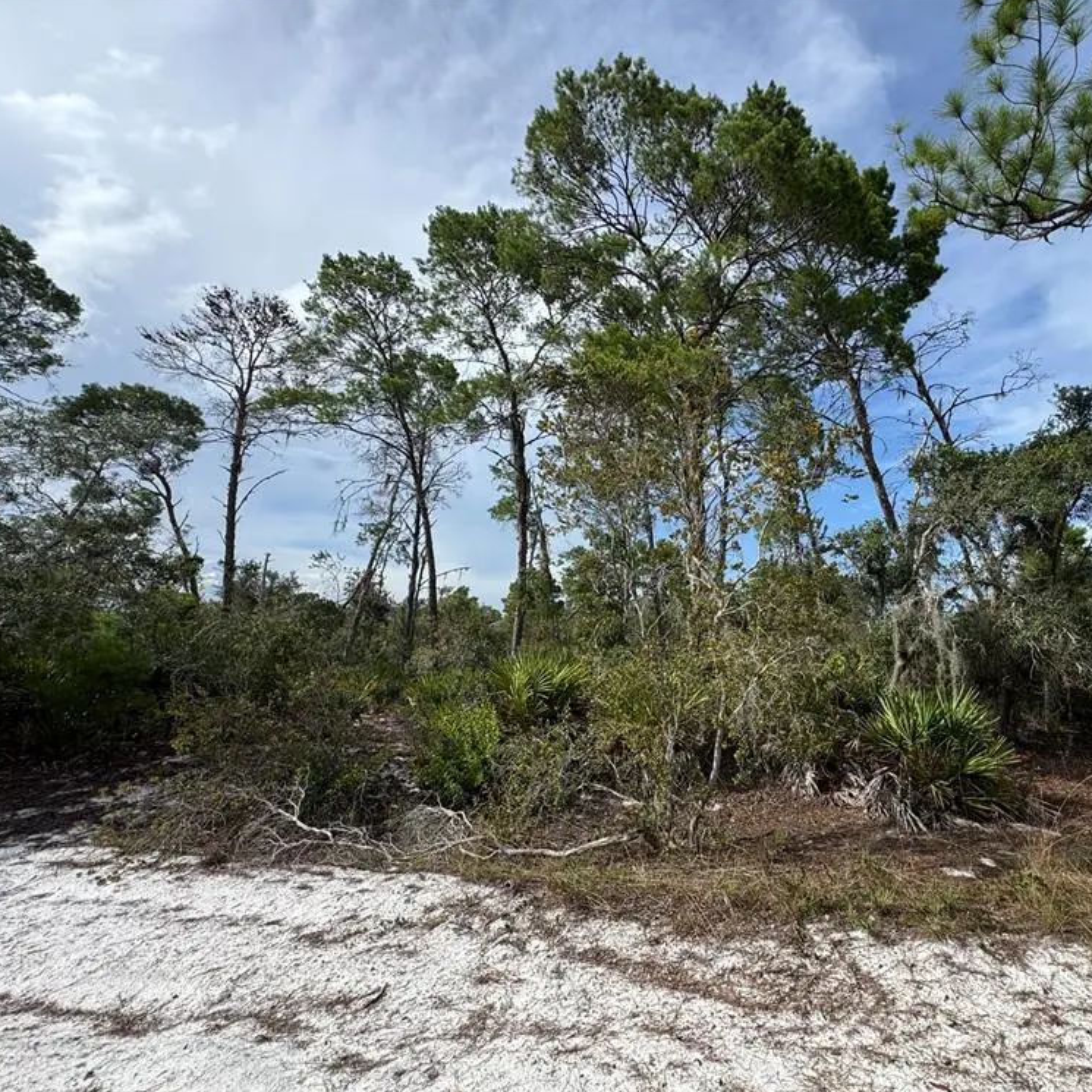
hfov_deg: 82.0
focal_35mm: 17
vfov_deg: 84.0
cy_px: 557
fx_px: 607
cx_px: 698
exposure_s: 1/1198
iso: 50
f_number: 2.2
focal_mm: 2.22
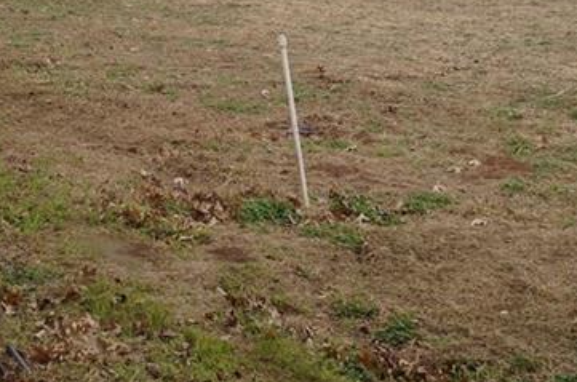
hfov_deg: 22.2
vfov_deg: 14.6
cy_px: -118
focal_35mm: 89
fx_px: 1430
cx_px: 38
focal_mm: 21
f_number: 11
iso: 200
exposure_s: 1/100
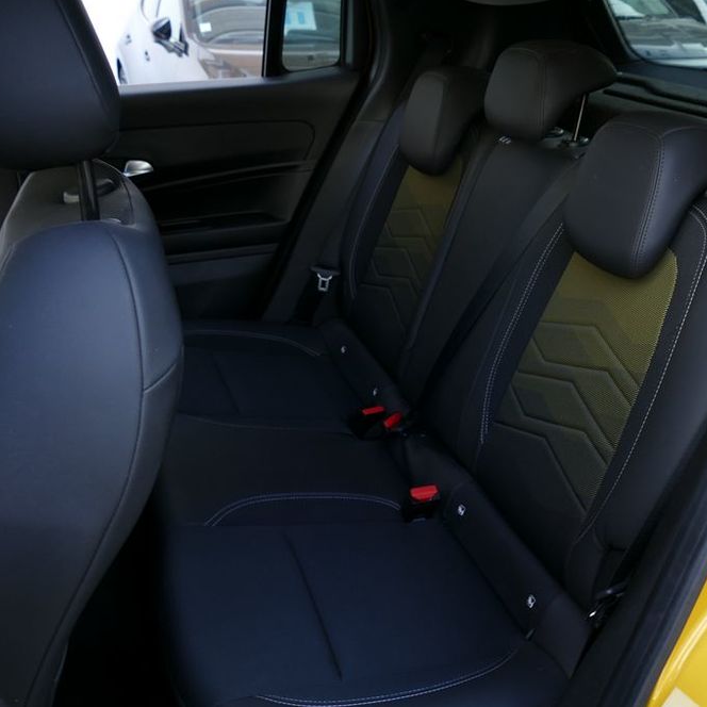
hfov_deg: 49.4
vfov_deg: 51.1
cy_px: 353
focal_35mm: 32
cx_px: 515
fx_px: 739
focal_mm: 9.12
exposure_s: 1/60
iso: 125
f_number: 2.8
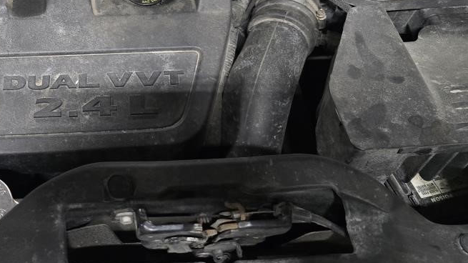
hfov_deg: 39.1
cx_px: 47
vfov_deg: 23.8
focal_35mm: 49
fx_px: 608
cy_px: 31
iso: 800
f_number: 1.7
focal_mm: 6.3
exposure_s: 1/60
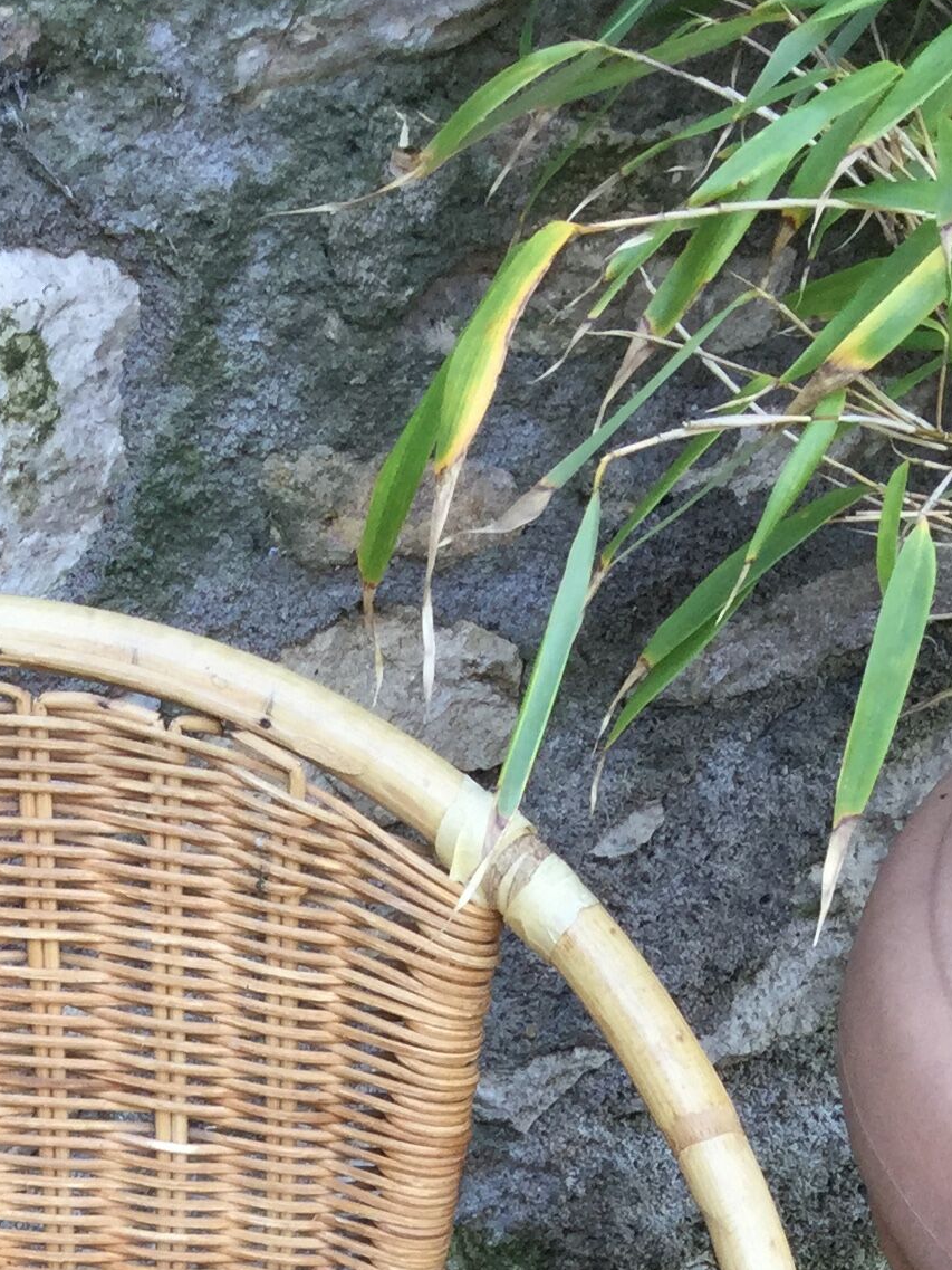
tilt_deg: -39.6
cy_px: 1614
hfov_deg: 16.2
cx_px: -15
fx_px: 3263
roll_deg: +2.6
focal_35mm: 89
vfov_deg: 20.3
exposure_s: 1/50
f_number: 2.4
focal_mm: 3.3
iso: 32
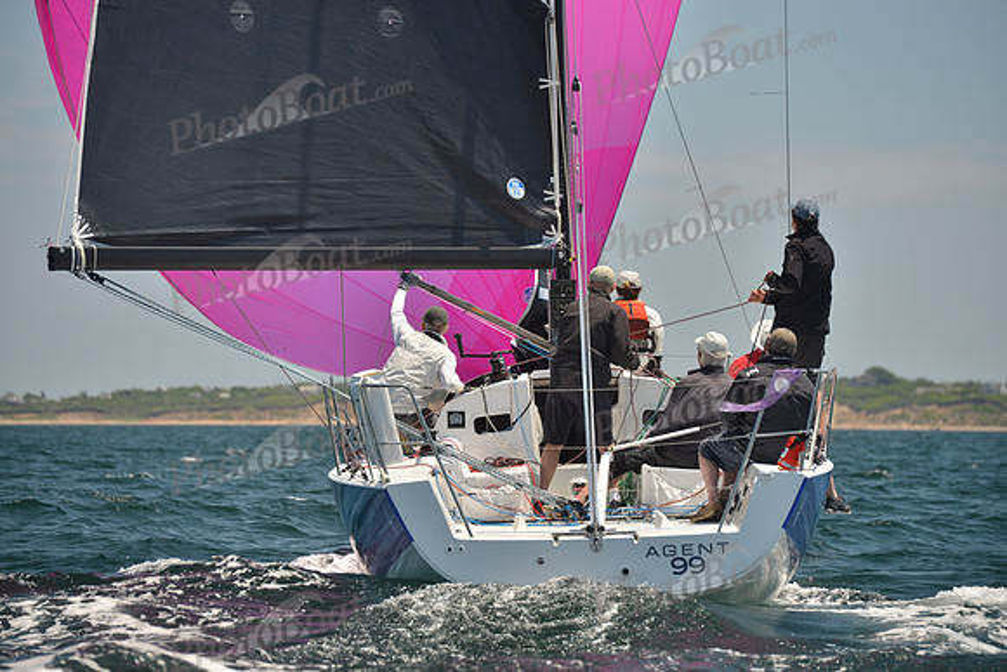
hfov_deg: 10.3
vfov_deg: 6.9
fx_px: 5595
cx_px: 504
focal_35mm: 200
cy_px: 336
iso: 400
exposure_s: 1/800
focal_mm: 200
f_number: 6.3
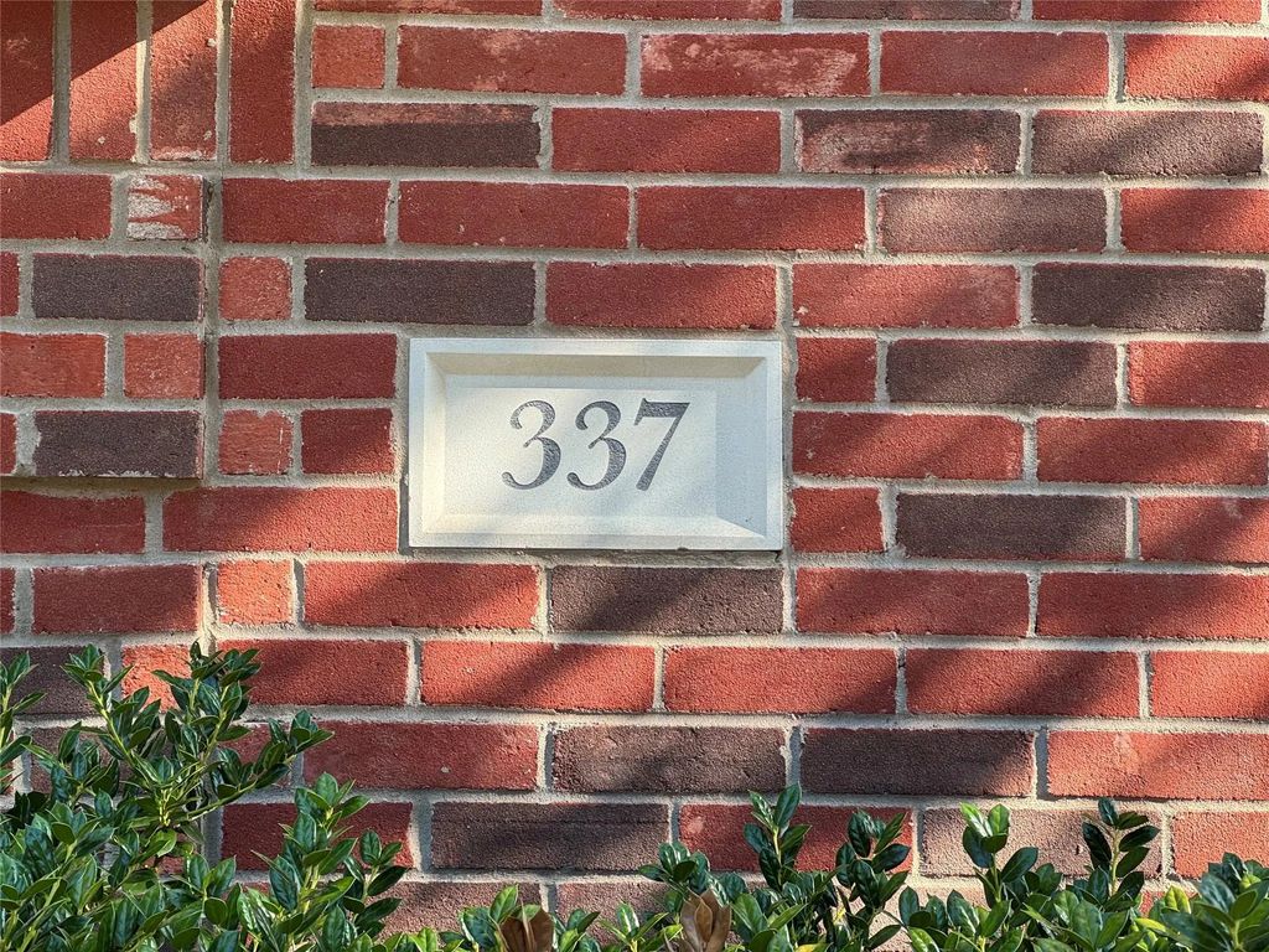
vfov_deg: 19.1
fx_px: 2823
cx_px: 634
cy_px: 476
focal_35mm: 77
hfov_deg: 25.3
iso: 50
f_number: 2.8
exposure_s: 1/99
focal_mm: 9
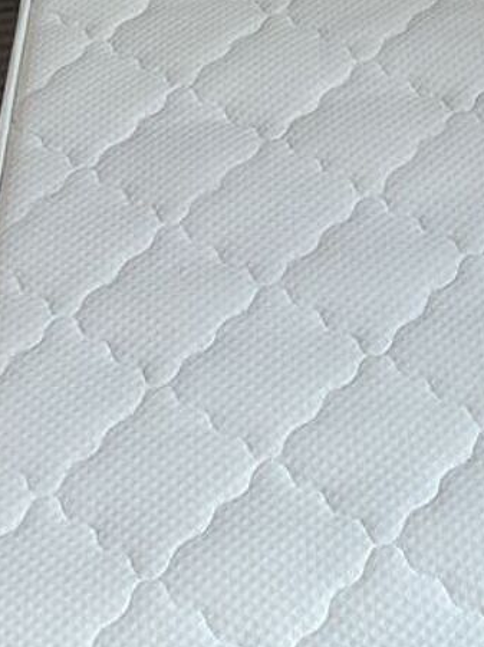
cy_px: 241
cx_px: 576
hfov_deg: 16.5
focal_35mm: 86
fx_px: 1605
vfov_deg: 22.7
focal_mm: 3
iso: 25
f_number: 1.8
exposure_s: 1/100
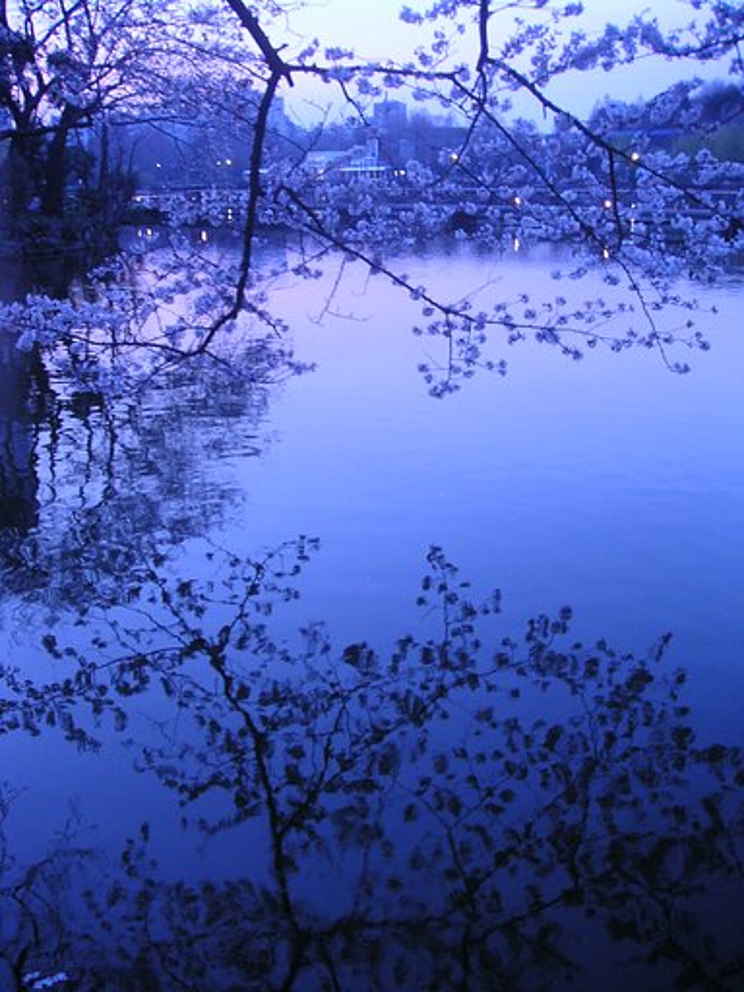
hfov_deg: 37.7
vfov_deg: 49.0
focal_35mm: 38
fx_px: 1089
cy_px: 496
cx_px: 372
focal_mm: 6
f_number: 2.8
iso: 100
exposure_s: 1/10
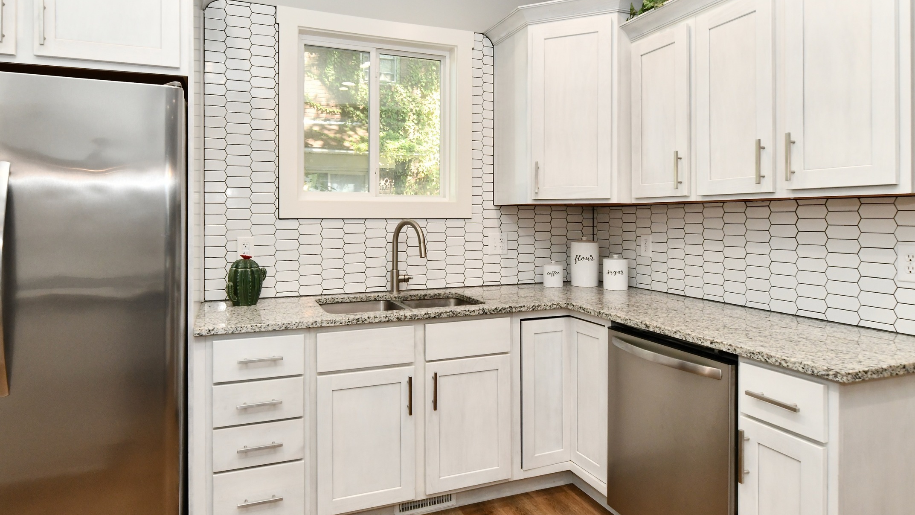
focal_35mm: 21
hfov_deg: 83.8
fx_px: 510
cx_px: 437
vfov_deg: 53.5
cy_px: 227
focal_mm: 14
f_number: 6.3
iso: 640
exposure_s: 1/80
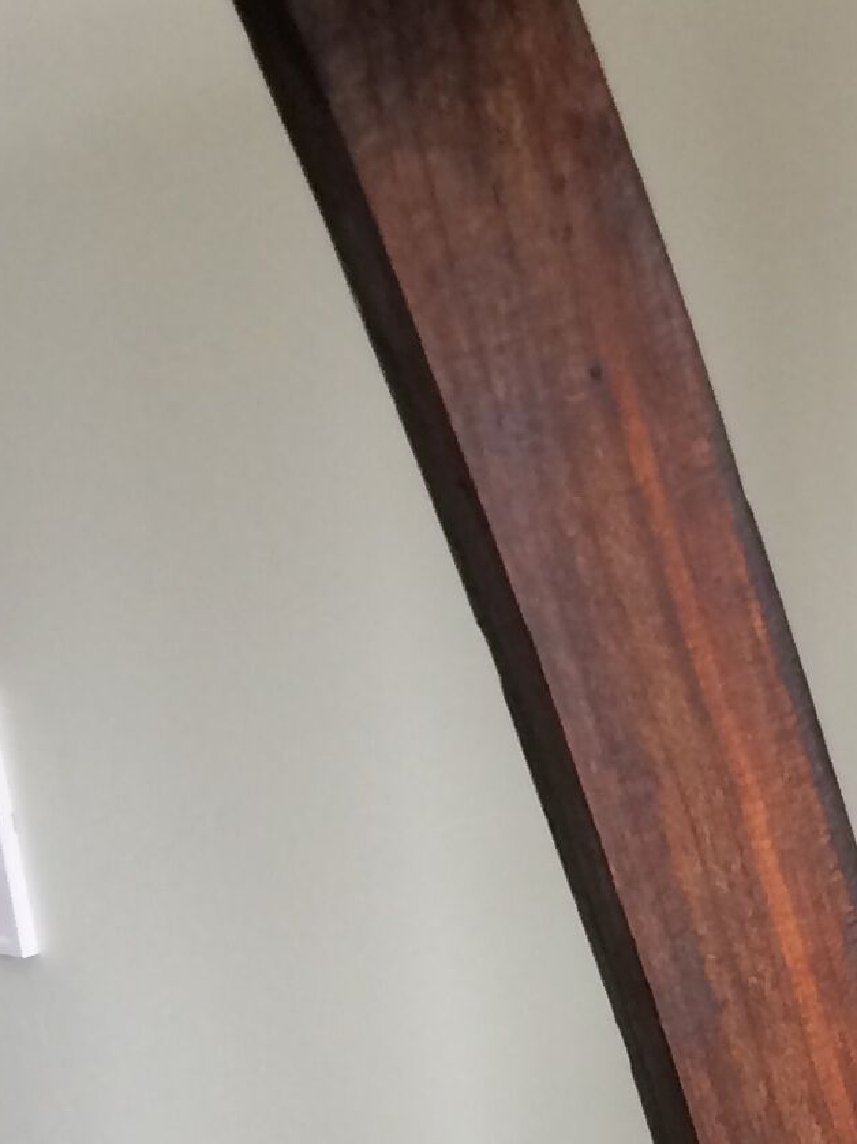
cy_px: 1745
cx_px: 1326
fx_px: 3732
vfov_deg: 15.9
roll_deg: +1.7
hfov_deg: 12.4
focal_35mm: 113
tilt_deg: -30.9
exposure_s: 1/33
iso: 50
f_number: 2.2
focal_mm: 4.15
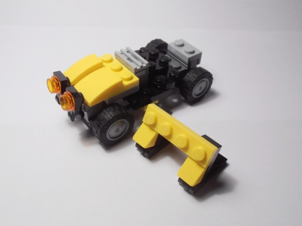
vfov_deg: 38.7
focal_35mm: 37
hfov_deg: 50.1
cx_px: 151
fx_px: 323
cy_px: 113
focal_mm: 6.61
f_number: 3.9
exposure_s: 1/50
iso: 80
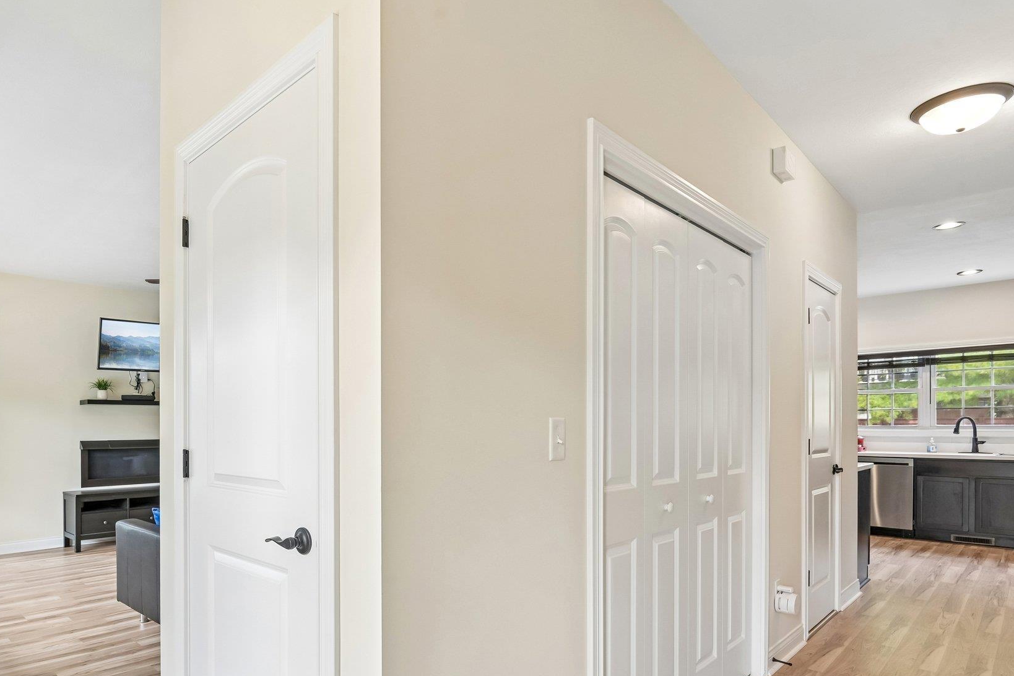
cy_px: 421
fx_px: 563
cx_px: 391
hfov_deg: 82.6
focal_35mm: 20
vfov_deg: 61.1
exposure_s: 1/15
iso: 100
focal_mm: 16
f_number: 8
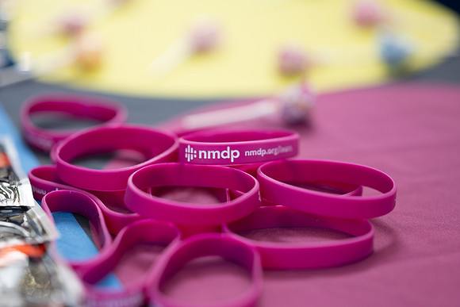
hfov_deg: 22.1
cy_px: 162
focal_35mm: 92
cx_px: 220
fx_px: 1179
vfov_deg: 14.8
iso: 250
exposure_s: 1/200
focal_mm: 85
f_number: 1.8
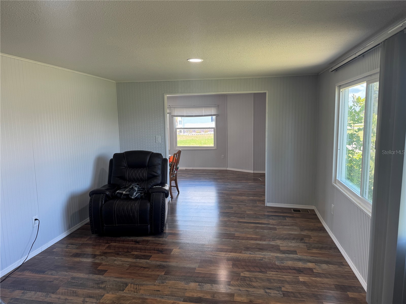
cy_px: 152
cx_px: 203
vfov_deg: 56.8
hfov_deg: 71.6
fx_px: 281
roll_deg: +0.5
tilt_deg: -5.7
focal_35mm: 24
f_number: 1.78
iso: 80
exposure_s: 1/120
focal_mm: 6.76
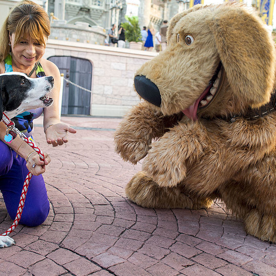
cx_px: 140
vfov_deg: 52.5
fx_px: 280
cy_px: 138
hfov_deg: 52.5
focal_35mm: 31
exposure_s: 1/250
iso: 800
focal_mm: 24
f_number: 3.5
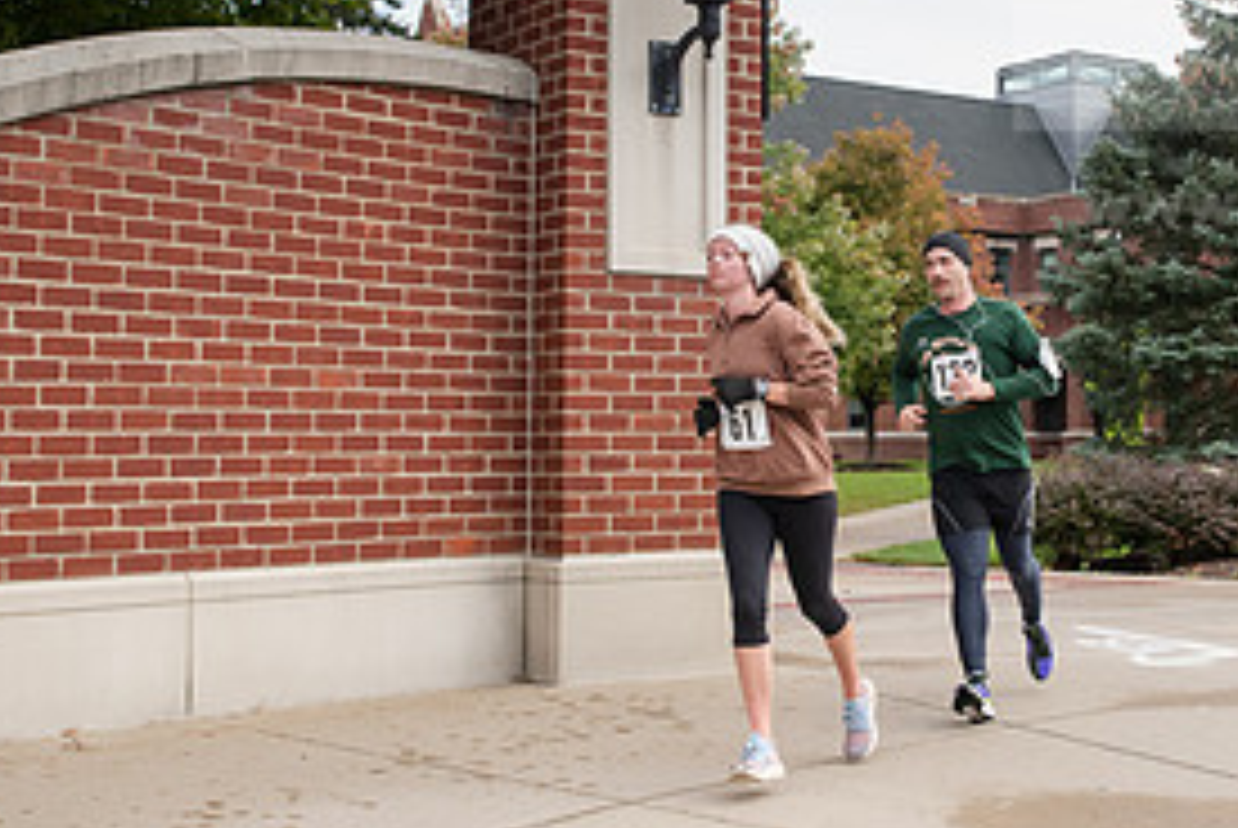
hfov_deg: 33.4
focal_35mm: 59
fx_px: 2031
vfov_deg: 23.0
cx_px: 878
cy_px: 299
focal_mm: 28
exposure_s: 1/400
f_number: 5.6
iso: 500
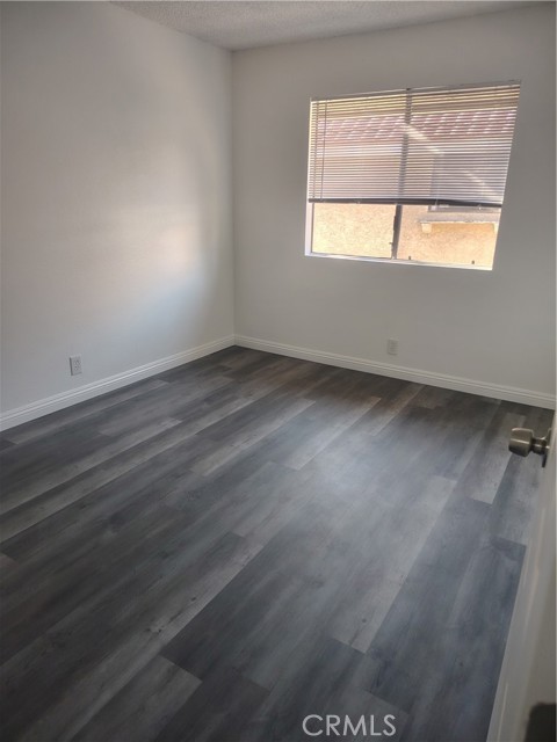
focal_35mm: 24
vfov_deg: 71.6
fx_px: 515
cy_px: 371
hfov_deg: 56.8
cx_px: 278
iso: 400
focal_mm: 5.56
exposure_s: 1/108
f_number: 1.8
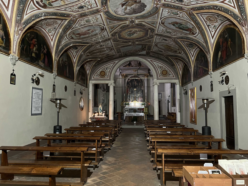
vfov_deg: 53.1
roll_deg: +0.4
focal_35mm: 26
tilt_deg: +3.9
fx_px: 186
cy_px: 93
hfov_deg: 67.3
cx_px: 124
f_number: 1.5
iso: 500
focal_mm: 5.7
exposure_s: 1/25
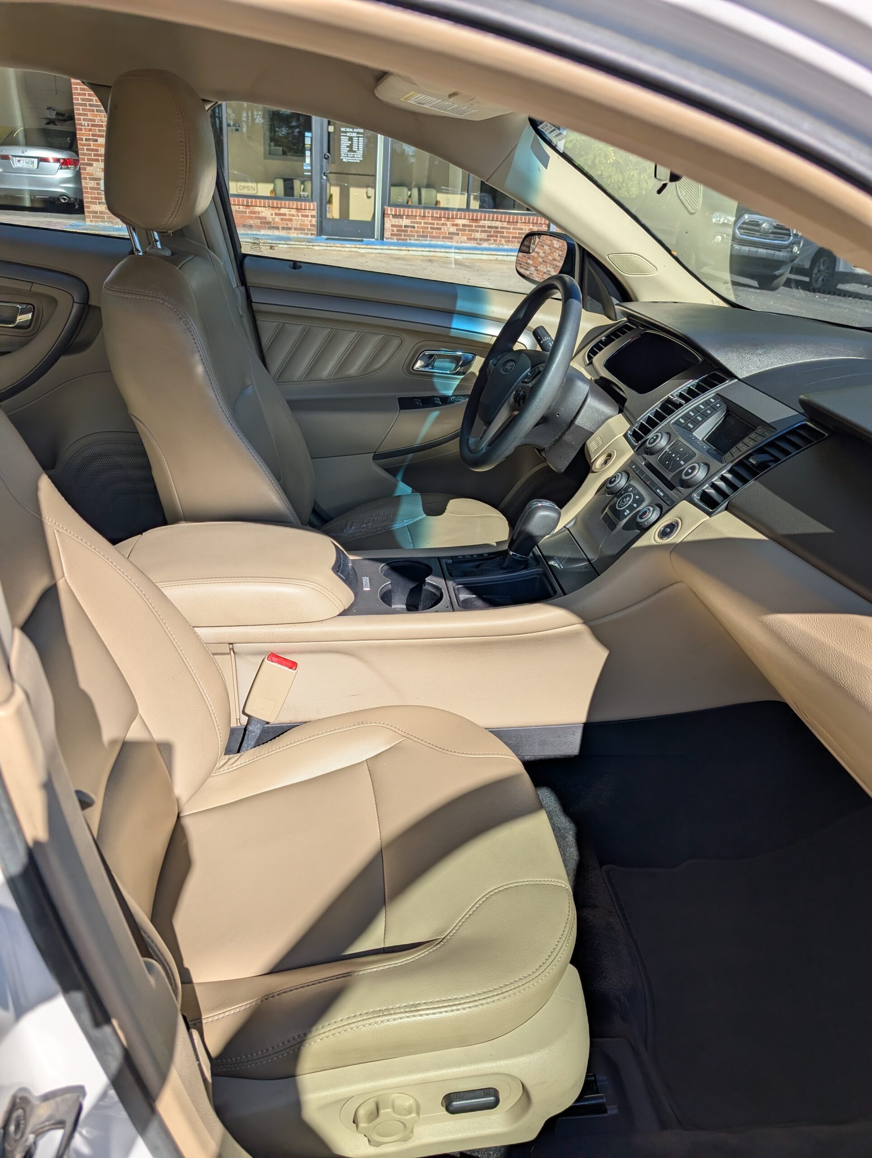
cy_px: 579
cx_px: 436
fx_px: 804
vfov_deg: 71.5
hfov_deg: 56.9
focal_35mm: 24
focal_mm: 6.9
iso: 24
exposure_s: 1/1151
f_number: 1.68
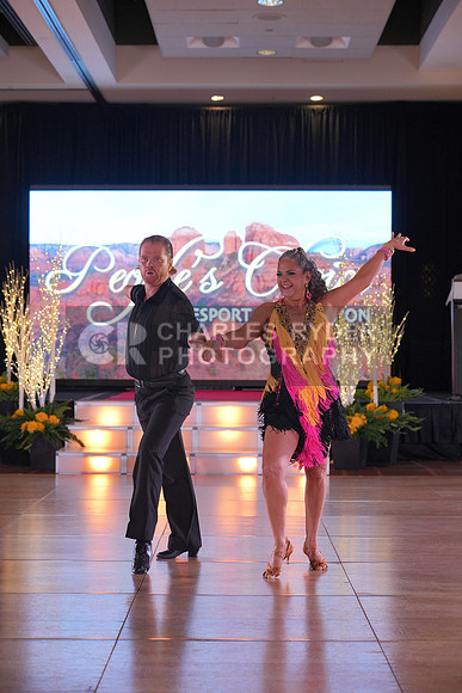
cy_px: 346
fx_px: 1347
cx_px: 231
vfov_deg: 28.8
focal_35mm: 70
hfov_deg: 19.5
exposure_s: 1/400
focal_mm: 70
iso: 1600
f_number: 4
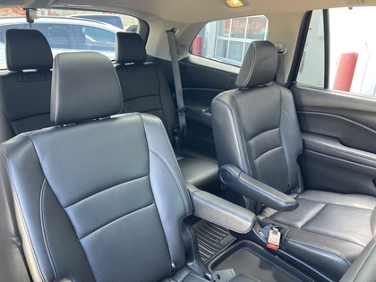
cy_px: 141
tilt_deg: -19.3
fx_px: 304
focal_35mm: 28
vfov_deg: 49.7
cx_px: 188
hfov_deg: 63.4
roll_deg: -3.9
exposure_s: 1/60
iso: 125
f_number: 1.8
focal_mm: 3.99
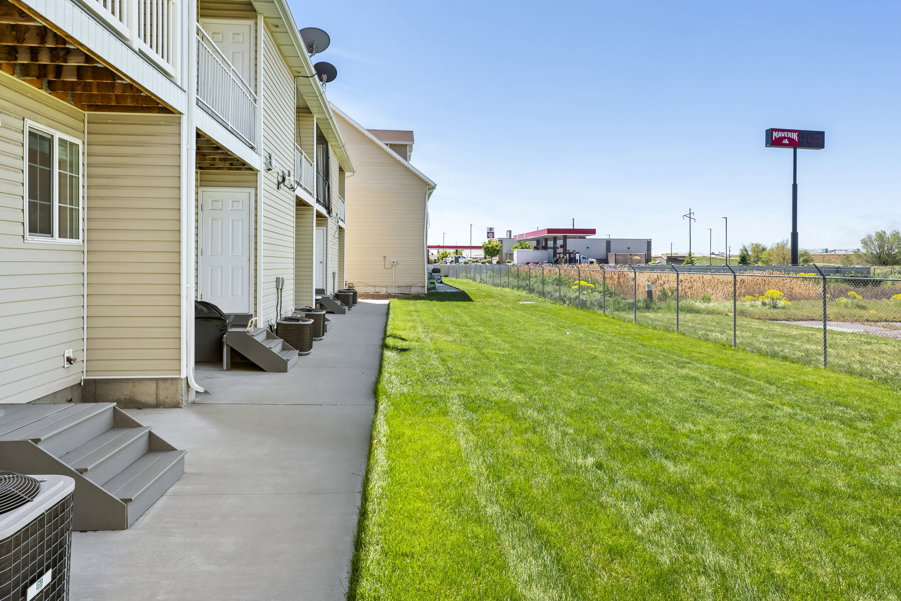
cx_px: 466
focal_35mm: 22
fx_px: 551
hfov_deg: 78.5
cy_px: 262
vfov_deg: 57.1
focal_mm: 18
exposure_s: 1/100
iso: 400
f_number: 9
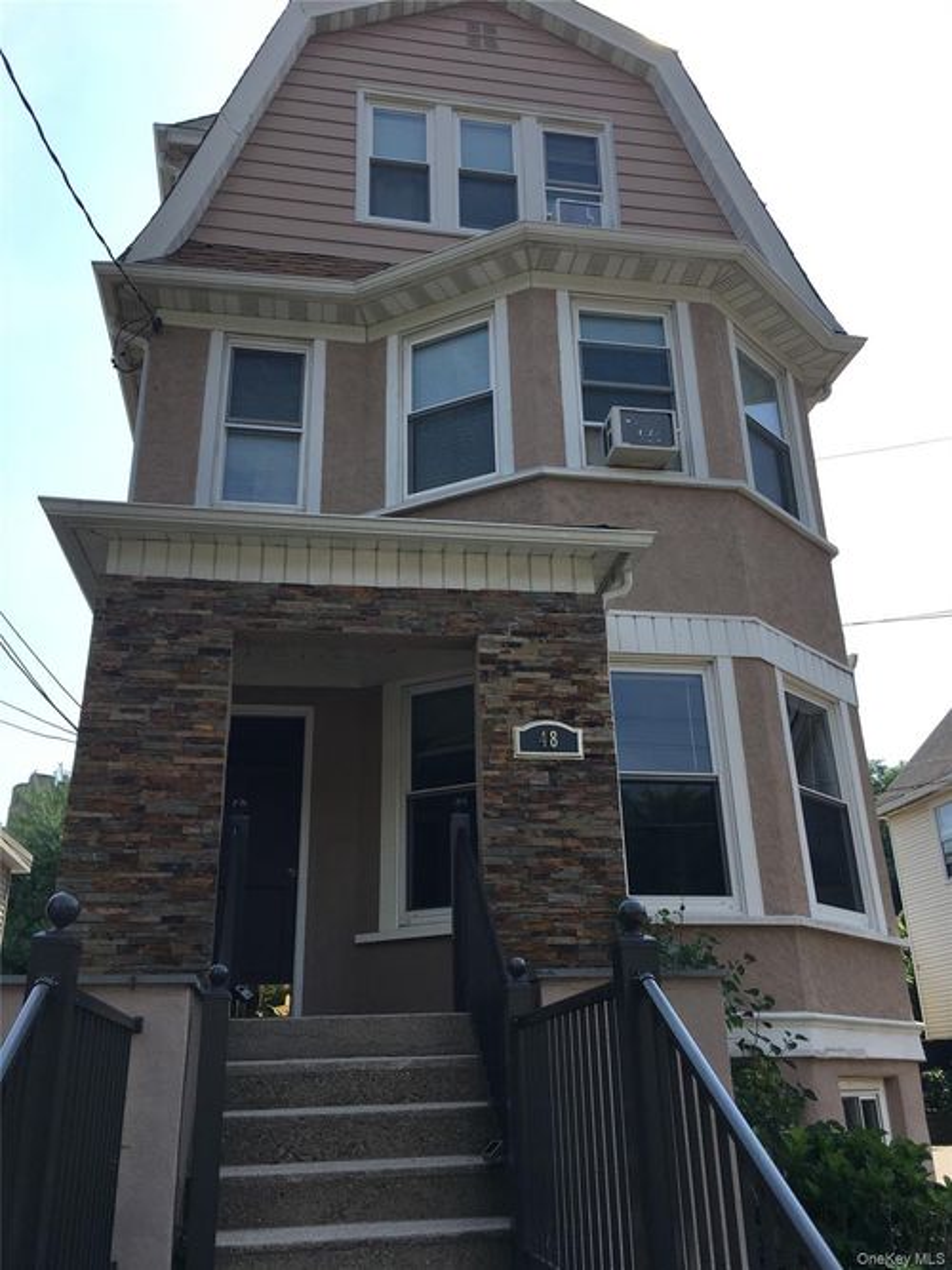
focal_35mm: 29
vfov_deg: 61.7
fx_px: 1064
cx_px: 476
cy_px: 635
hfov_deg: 48.2
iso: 25
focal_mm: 4.15
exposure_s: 1/1166
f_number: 2.2
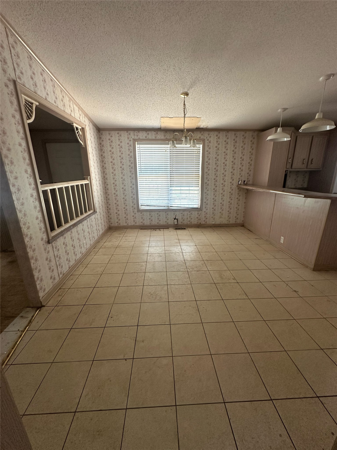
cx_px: 168
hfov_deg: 85.7
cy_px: 225
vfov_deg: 102.1
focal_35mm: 14
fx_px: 182
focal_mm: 2.22
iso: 200
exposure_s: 1/99
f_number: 2.2
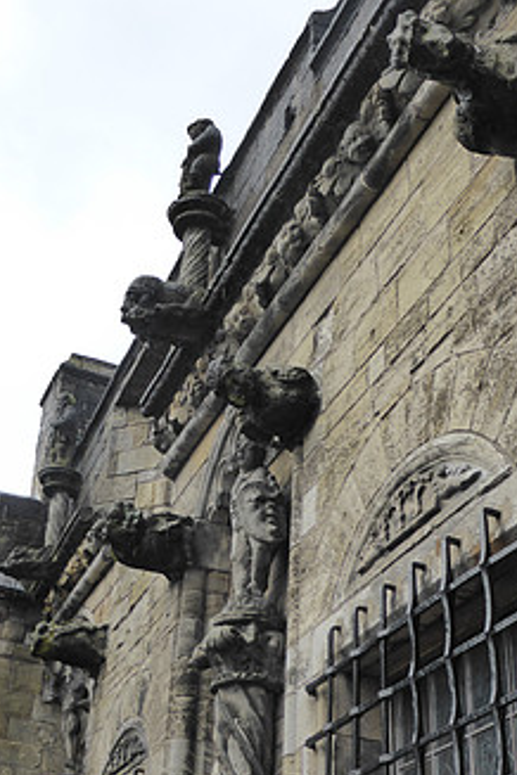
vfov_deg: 39.4
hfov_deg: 26.9
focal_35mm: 50
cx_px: 210
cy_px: 469
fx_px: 1077
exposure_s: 1/800
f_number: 3.7
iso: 200
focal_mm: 6.1
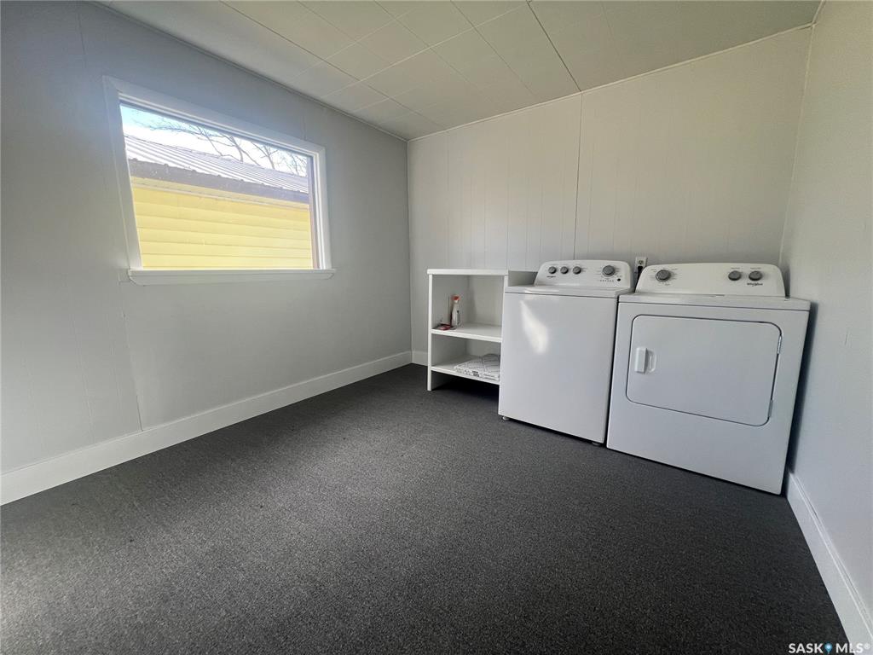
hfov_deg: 106.2
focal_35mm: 13
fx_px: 328
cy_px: 328
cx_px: 436
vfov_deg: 89.9
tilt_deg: -9.3
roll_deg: +0.1
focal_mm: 1.57
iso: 64
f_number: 1.8
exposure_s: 1/99
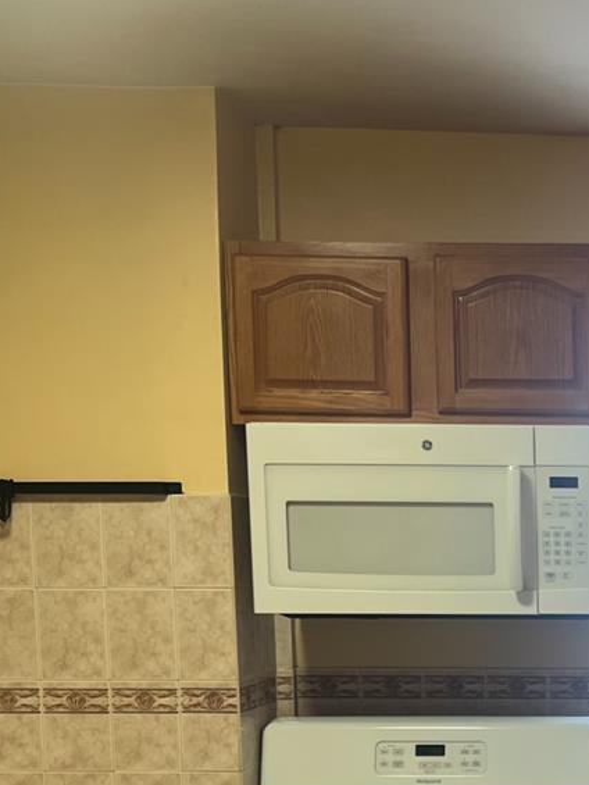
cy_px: 728
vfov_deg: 27.0
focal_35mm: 69
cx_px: 724
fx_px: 1565
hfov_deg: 19.9
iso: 125
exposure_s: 1/120
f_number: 1.5
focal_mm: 5.7
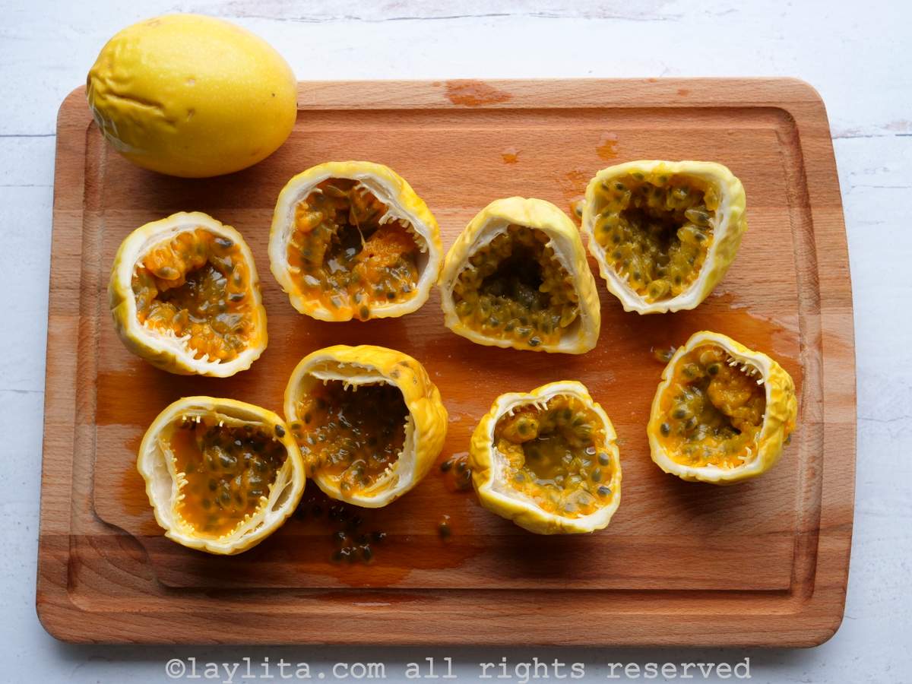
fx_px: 1317
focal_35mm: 50
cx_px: 456
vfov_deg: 29.1
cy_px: 342
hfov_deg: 38.2
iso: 500
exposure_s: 1/60
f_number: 3.5
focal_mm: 25
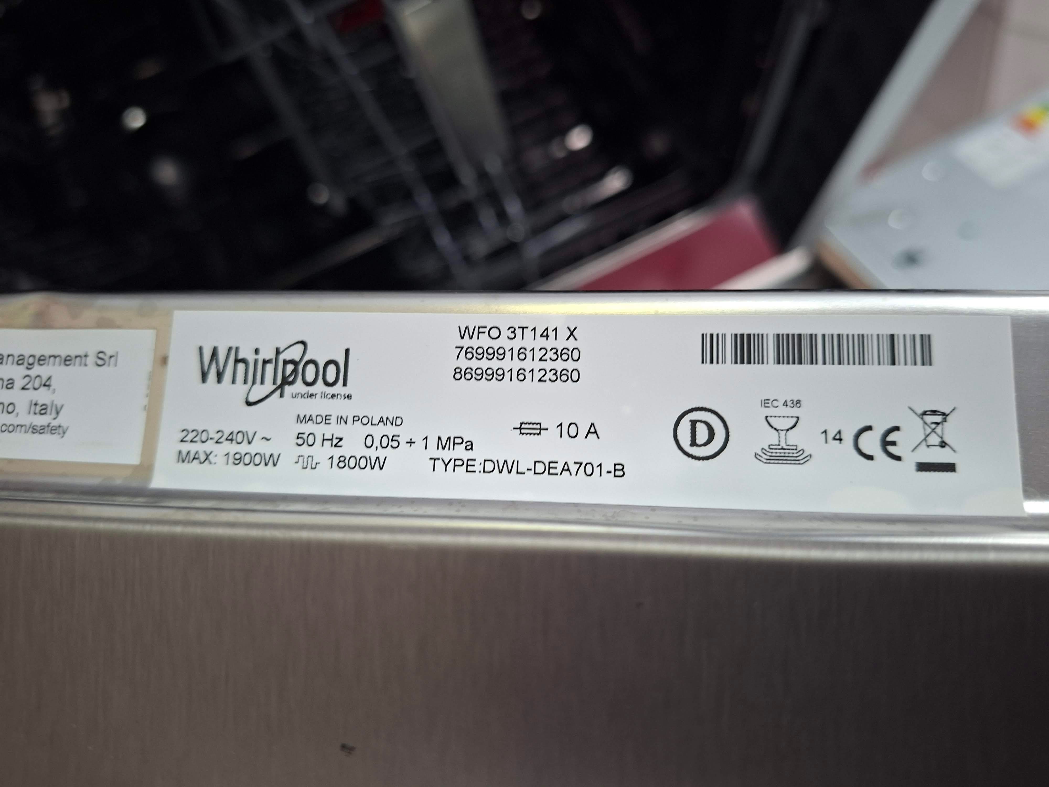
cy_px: 394
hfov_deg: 73.9
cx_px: 524
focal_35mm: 23
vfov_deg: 58.9
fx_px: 697
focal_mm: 5.54
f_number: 1.8
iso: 250
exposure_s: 1/33
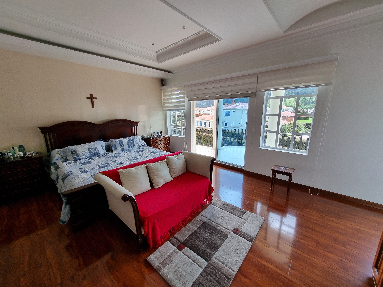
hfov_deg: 106.2
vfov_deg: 89.9
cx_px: 192
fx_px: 144
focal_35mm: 13
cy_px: 144
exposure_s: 1/120
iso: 64
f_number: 2.2
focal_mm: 1.74
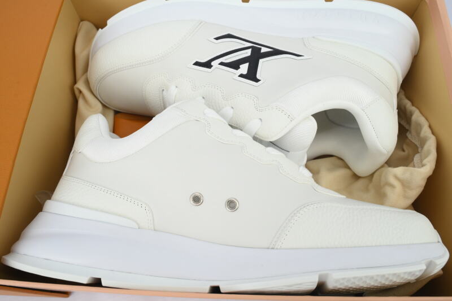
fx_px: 377
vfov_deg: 43.6
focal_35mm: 30
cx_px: 226
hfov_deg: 61.9
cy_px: 150
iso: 400
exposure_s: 1/100
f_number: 11
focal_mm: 30
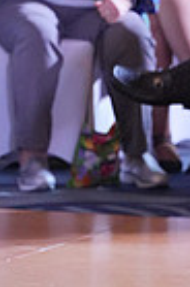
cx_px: 398
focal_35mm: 544
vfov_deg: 3.8
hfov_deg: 2.5
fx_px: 4328
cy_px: -89
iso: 6400
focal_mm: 130
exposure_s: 1/500
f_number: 3.5
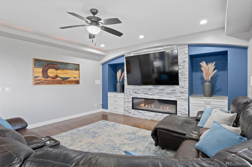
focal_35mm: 19
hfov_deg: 87.0
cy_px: 84
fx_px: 133
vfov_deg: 64.4
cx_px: 126
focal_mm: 19
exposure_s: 1.3
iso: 400
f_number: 8
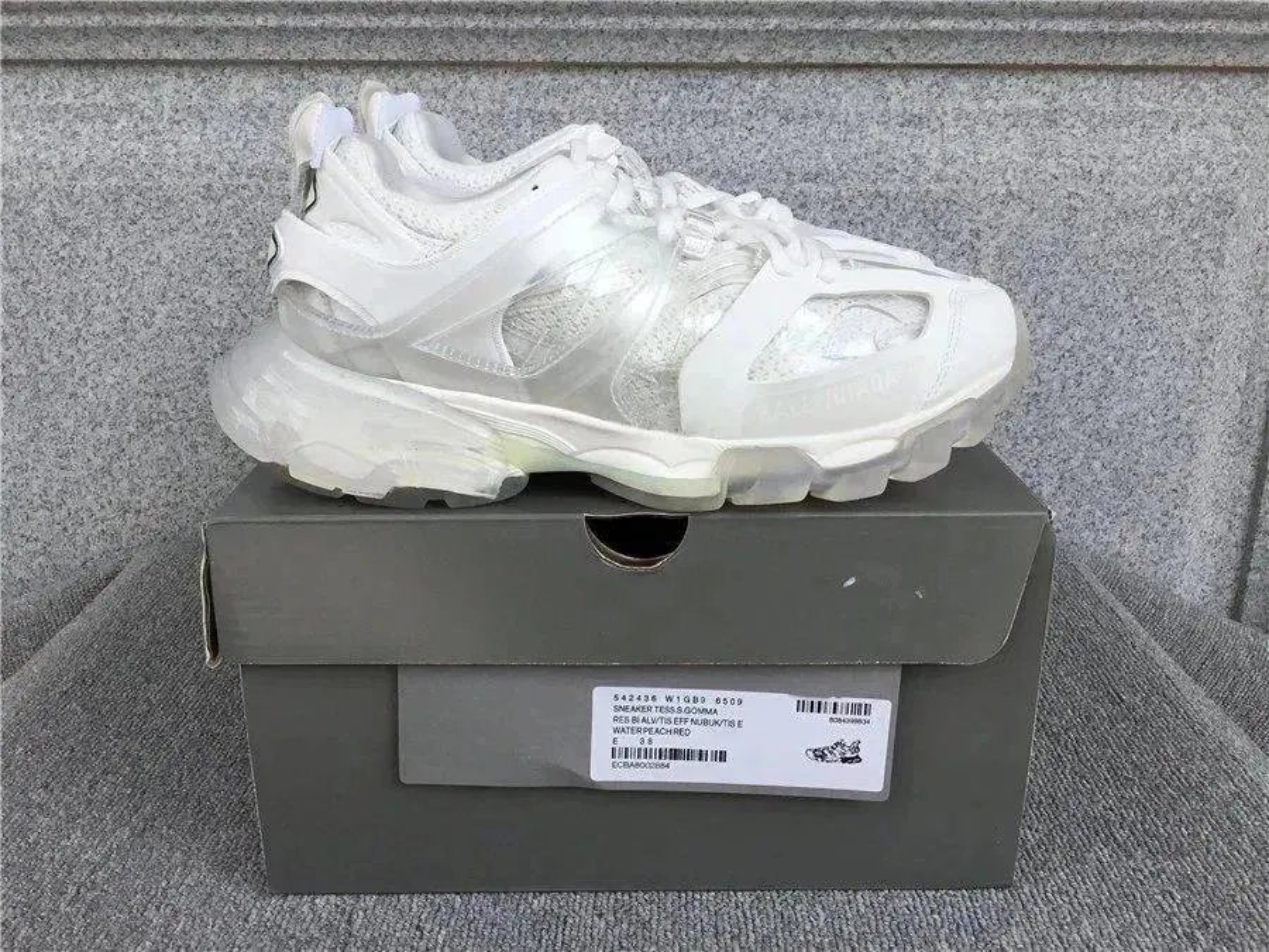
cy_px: 476
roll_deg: +0.3
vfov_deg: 45.4
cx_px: 634
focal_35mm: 31
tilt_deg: -18.3
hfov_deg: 58.4
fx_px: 1136
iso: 25
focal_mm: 3.3
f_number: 2.4
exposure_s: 1/479
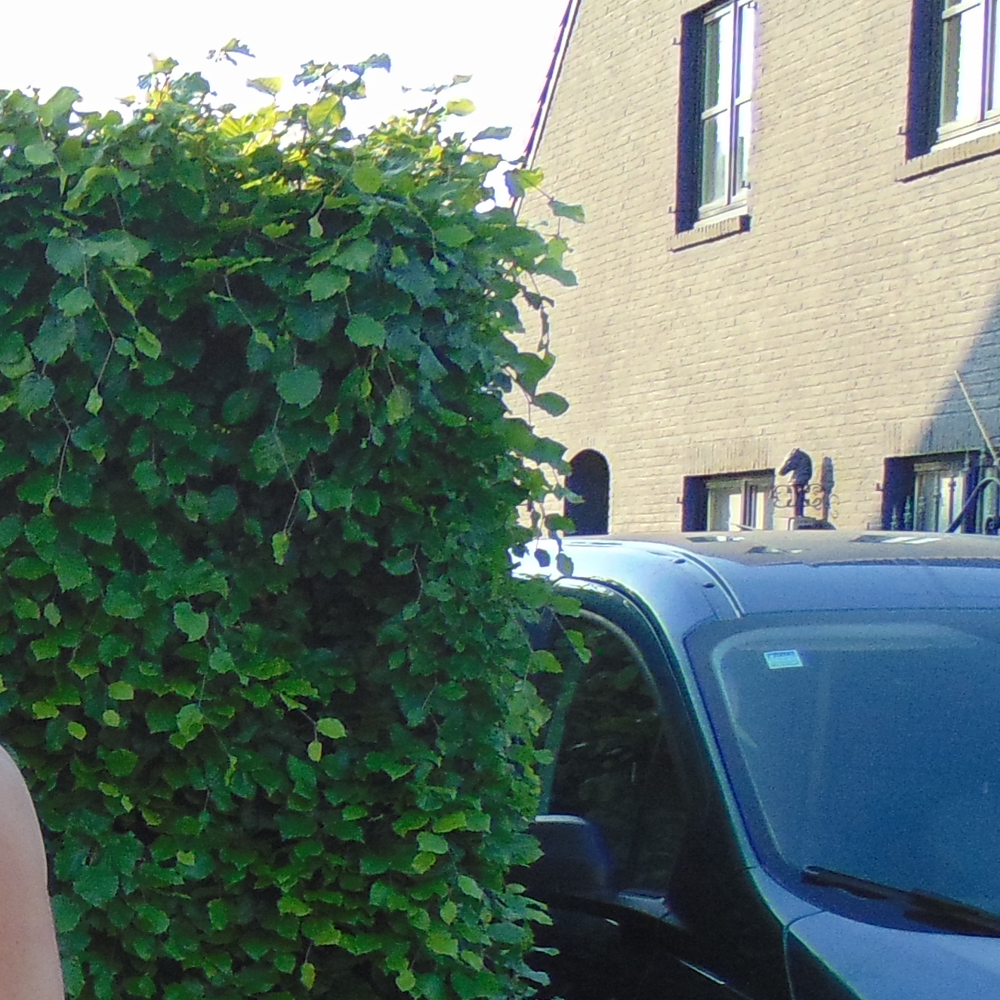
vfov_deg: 19.6
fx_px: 2811
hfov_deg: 17.0
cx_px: -746
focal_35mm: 86
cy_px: 974
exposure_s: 1/250
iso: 80
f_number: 3
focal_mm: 4.5
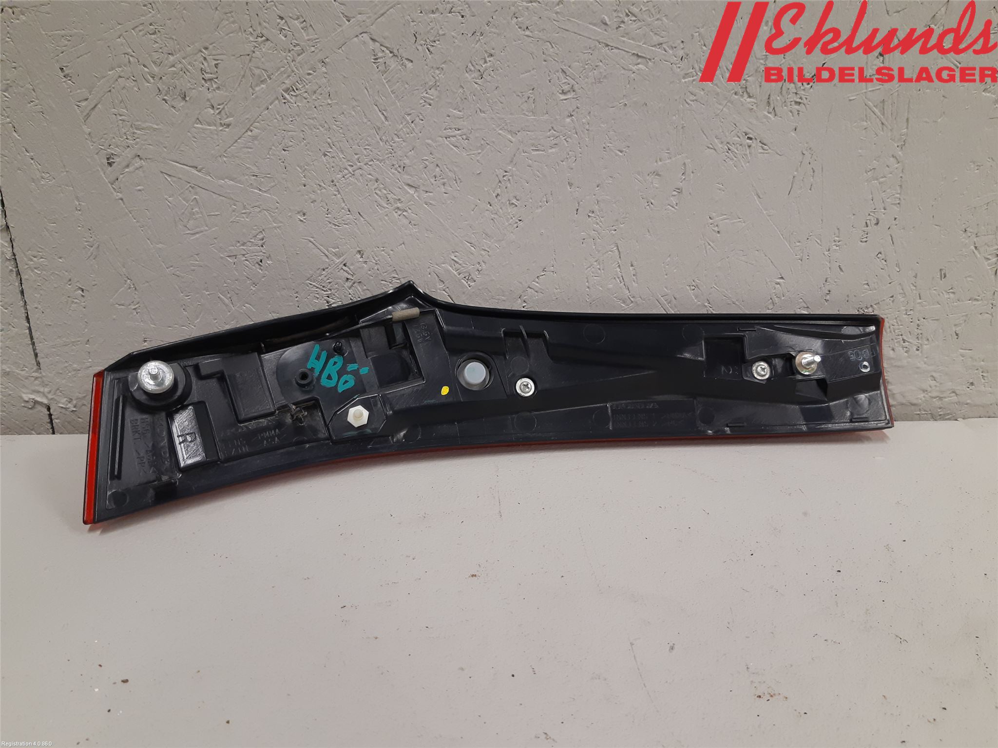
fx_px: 750
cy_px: 374
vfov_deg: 53.1
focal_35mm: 26
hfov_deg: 67.3
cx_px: 499
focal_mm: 3.93
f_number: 1.7
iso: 125
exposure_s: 1/50
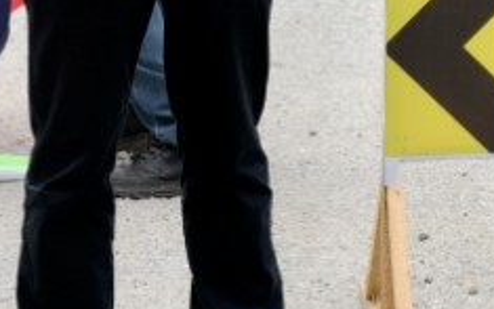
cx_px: 420
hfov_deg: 9.8
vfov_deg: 6.0
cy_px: -330
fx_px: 2868
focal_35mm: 213
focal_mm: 48
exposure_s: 1/320
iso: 250
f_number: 9
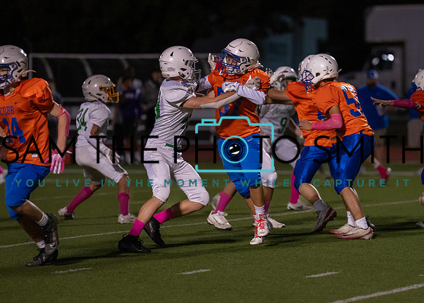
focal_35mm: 267
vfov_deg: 5.4
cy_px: 139
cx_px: 270
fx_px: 3212
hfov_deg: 7.6
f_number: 2.8
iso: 3200
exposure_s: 1/1000
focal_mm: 200
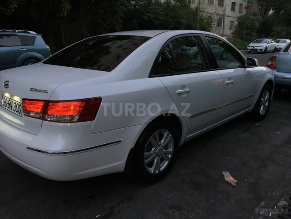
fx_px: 244
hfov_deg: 61.7
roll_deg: -0.2
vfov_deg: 48.2
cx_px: 146
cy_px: 110
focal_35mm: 29
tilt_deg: -14.9
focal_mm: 4.15
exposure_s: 1/33
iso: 32
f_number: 2.2
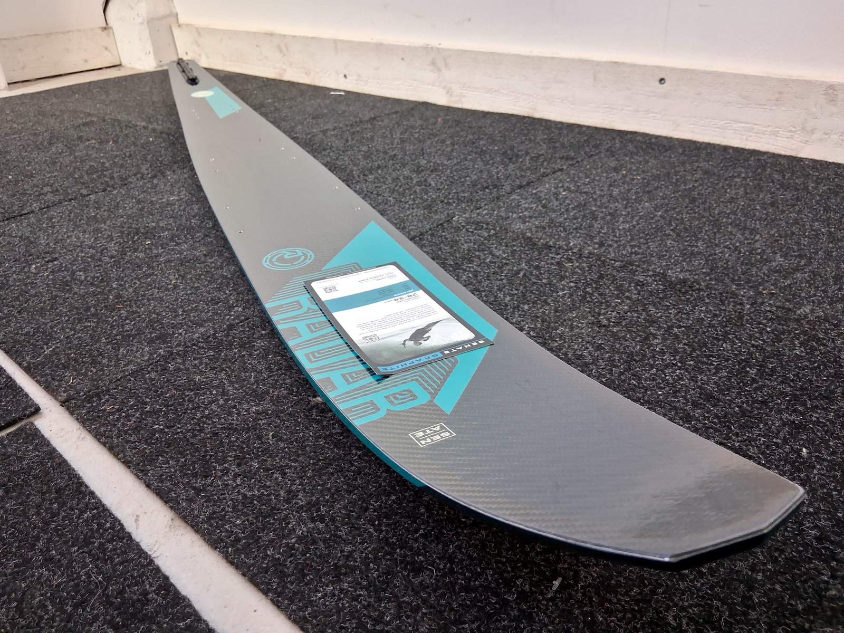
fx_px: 634
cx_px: 422
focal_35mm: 26
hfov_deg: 67.3
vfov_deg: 53.1
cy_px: 316
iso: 400
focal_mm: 3.98
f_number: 1.8
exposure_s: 1/100
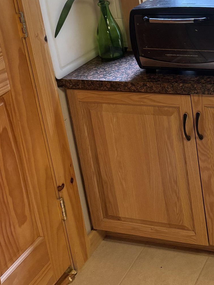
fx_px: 494
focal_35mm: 60
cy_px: 21
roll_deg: +5.4
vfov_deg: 30.5
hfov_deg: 23.0
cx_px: 236
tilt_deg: -16.2
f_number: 1.6
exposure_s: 1/60
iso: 160
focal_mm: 5.96
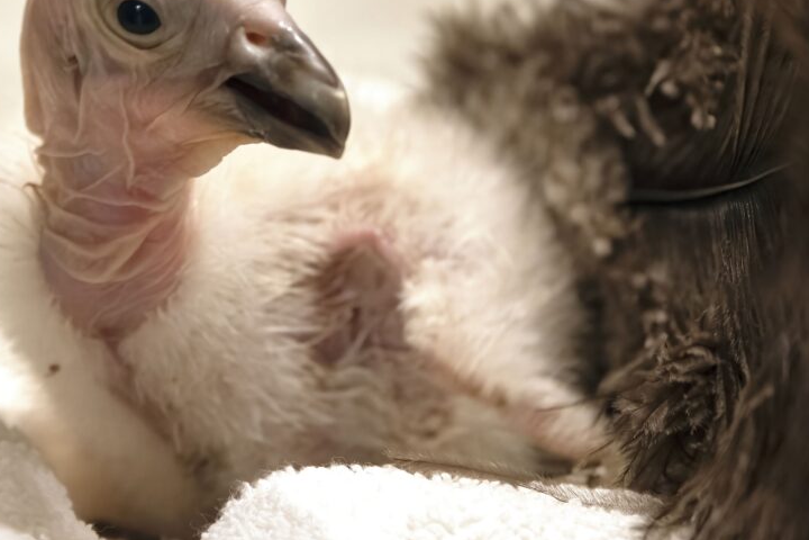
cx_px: 263
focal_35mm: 200
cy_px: 219
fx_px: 4494
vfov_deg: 6.9
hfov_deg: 10.3
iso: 1600
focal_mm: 80
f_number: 4
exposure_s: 1/120
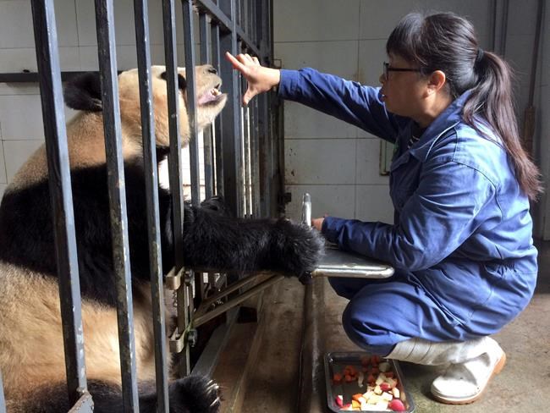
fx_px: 461
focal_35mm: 29
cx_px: 275
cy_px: 206
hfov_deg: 61.6
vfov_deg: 48.3
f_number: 2.2
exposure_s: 1/33
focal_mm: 4.15
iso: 80
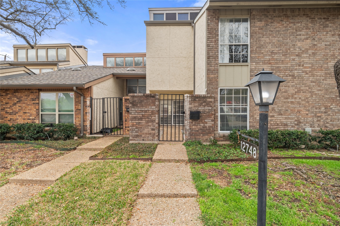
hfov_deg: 96.8
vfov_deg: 73.7
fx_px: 151
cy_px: 113
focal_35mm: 16
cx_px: 170
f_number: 13
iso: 100
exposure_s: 1/320
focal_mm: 16
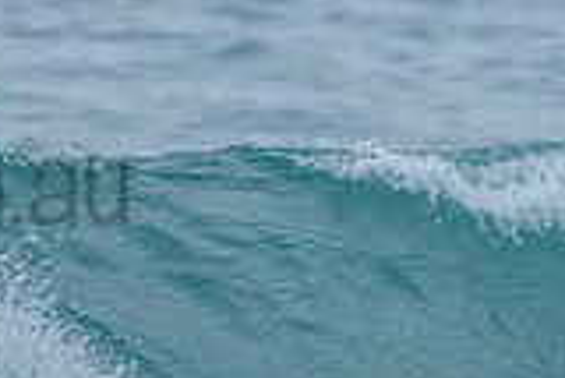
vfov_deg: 0.6
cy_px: -9
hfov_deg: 0.9
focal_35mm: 2226
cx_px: -241
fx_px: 34967
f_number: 5.6
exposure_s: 1/1250
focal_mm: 500
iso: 640
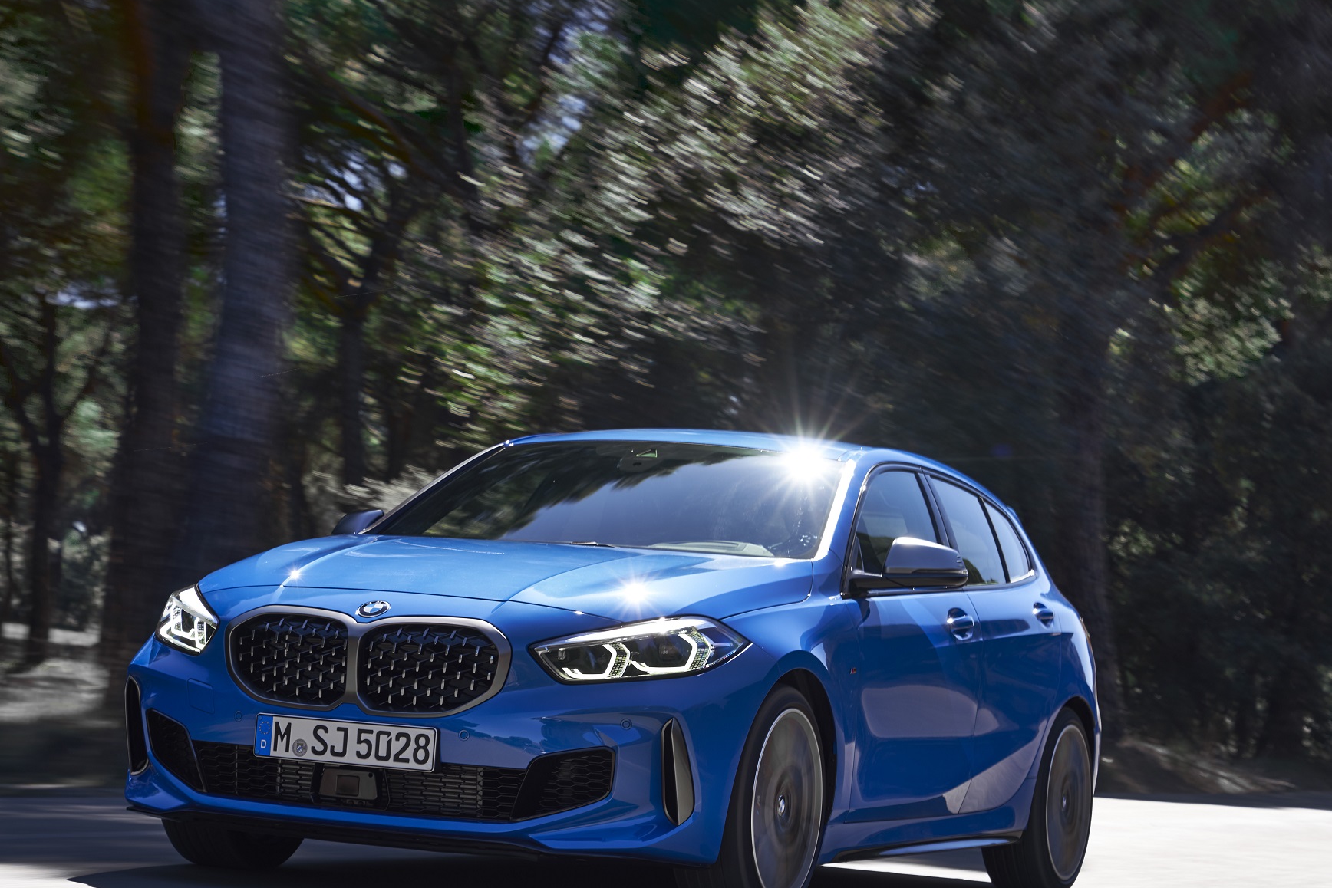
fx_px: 3367
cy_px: 468
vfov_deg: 15.0
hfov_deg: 22.4
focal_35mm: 91
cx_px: 657
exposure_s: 1/40
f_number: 8
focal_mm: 79
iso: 100
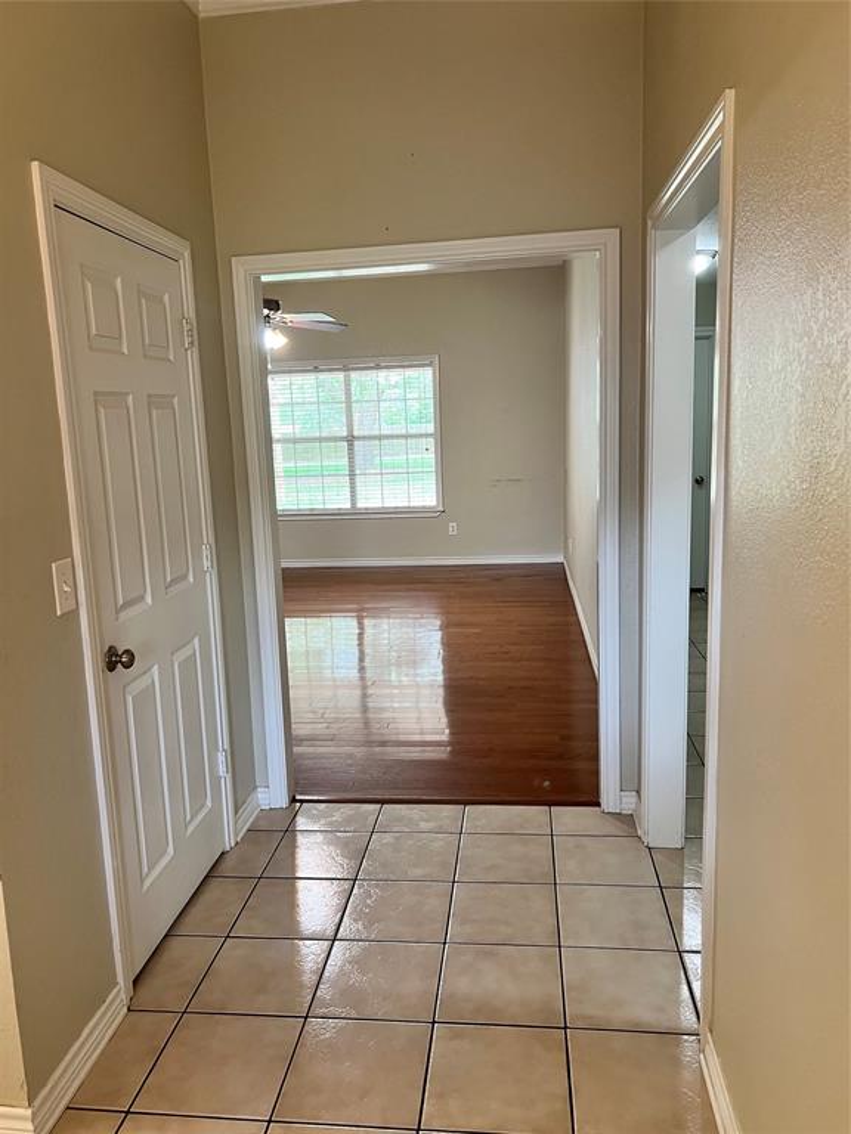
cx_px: 426
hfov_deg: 53.1
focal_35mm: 26
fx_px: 852
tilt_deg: -9.8
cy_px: 567
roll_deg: +3.9
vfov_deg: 67.3
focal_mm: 5.7
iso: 160
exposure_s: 1/60
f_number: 1.5
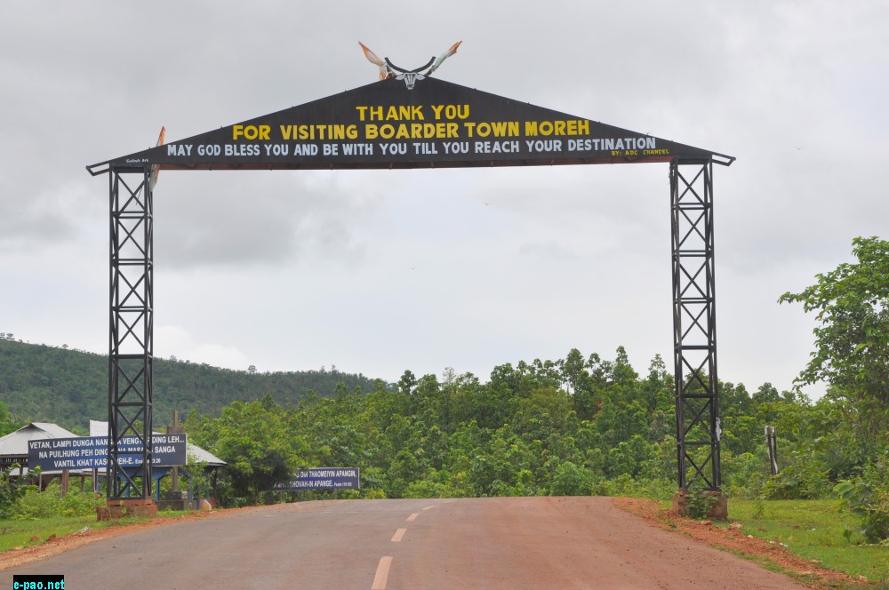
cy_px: 295
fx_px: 1850
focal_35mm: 75
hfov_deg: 27.0
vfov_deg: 18.1
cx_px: 444
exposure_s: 1/320
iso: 160
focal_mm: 50
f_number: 9
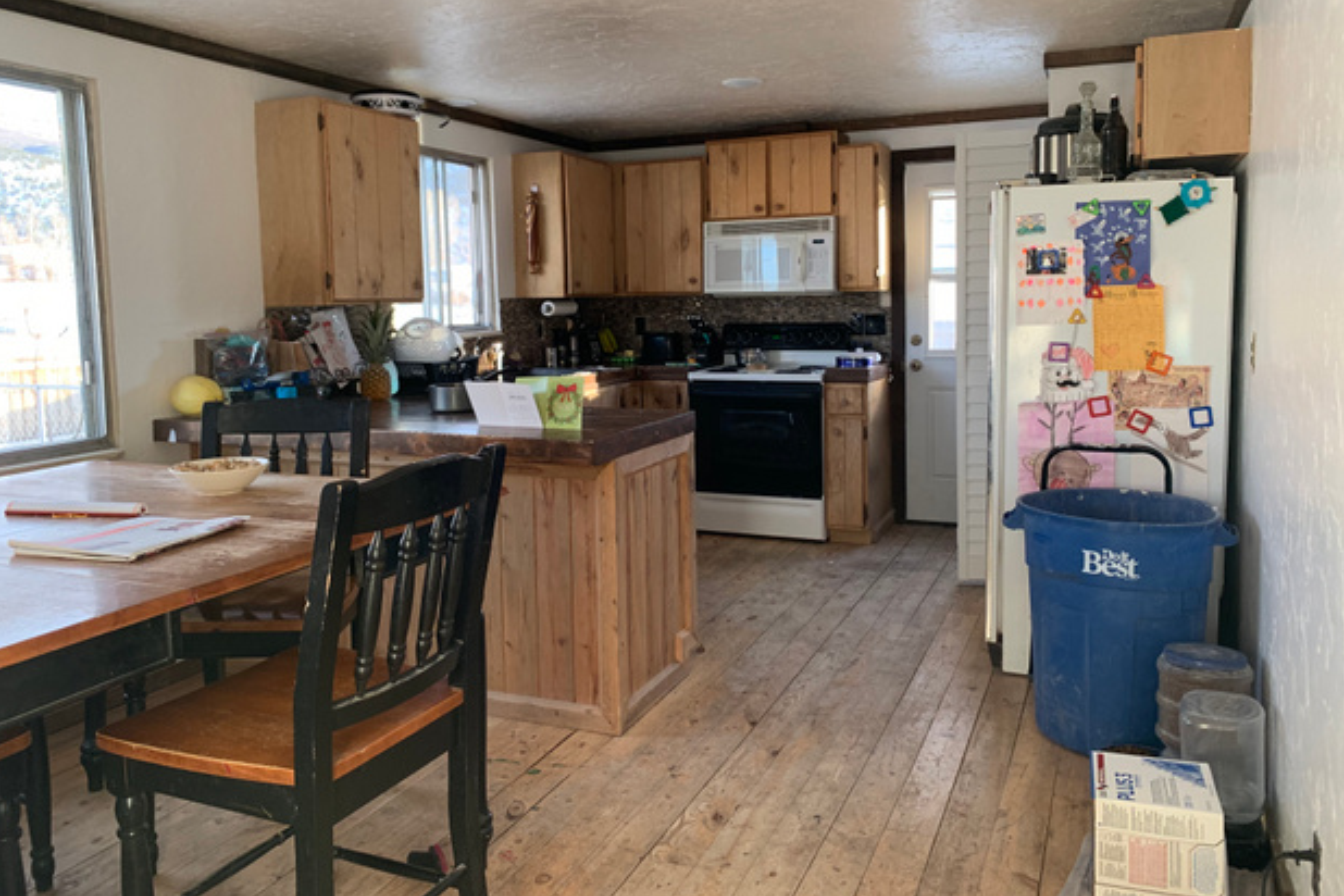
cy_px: 396
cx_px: 668
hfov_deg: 65.5
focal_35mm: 28
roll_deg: +0.5
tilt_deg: -4.5
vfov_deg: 46.3
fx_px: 1045
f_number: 1.8
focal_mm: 4.25
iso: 100
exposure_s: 1/60
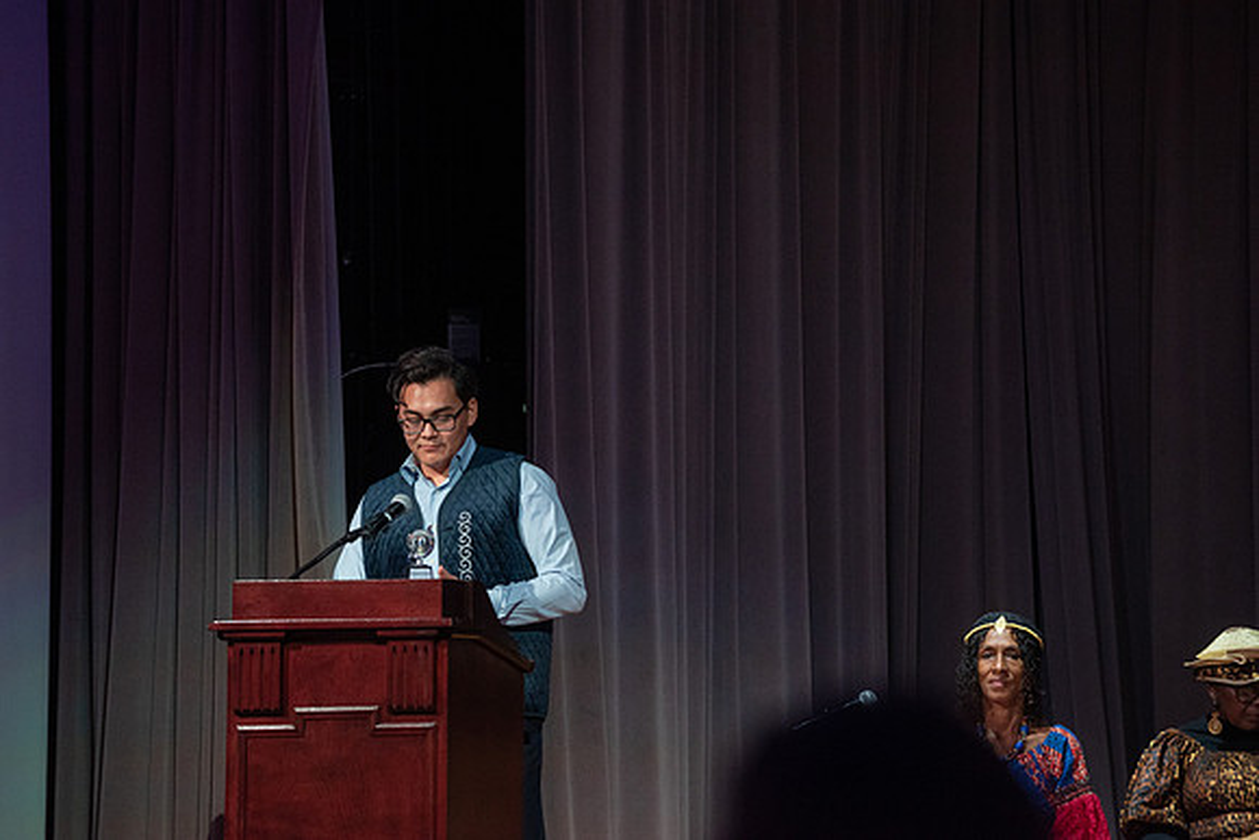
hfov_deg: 10.3
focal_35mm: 200
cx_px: 630
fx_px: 7012
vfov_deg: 6.9
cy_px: 420
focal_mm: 200
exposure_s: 1/250
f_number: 4
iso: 2000
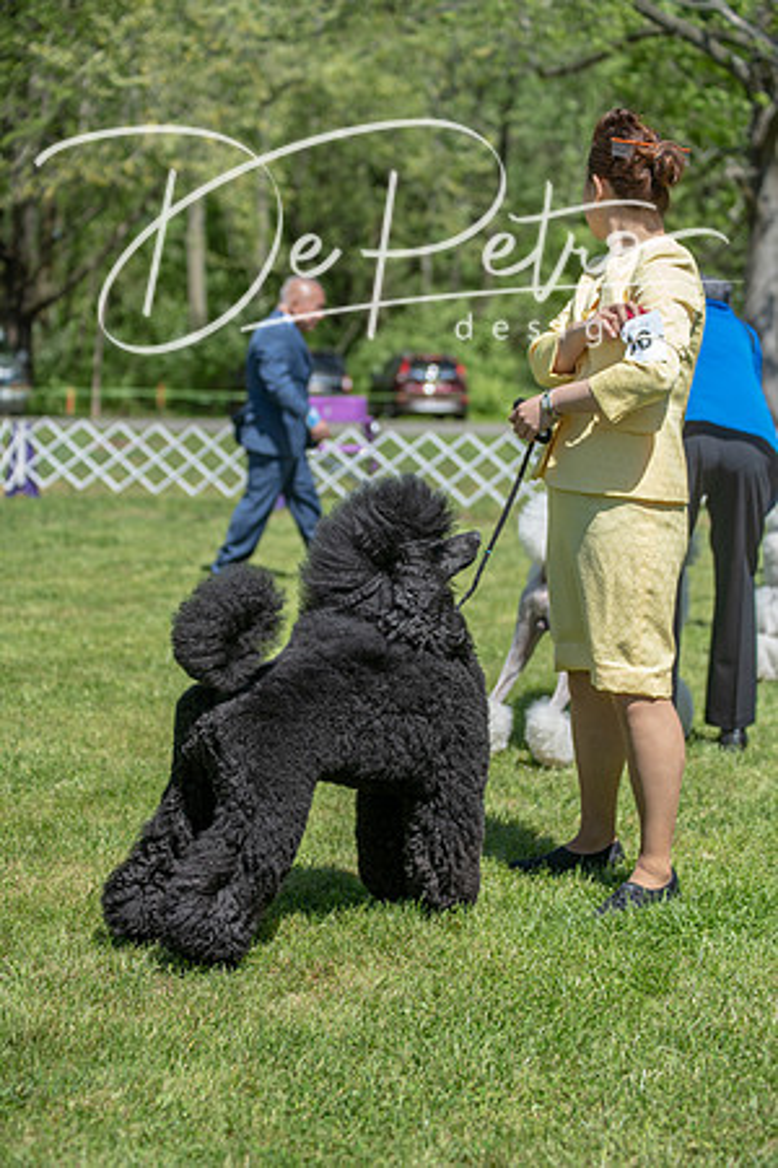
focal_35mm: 70
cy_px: 584
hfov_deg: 19.5
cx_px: 389
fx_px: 2269
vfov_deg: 28.8
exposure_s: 1/1000
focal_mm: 70
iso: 160
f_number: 4
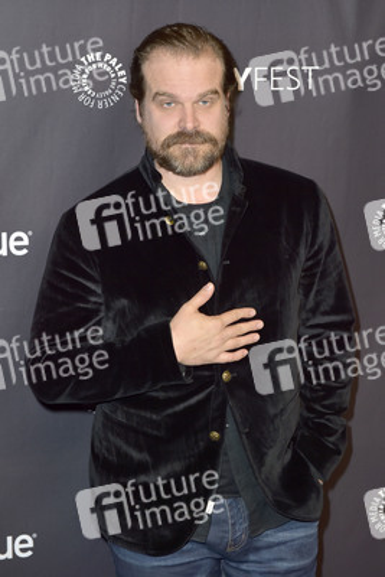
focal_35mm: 70
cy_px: 288
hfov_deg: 19.5
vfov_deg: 28.8
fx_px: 1122
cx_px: 192
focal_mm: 70
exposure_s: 1/250
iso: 250
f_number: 6.3
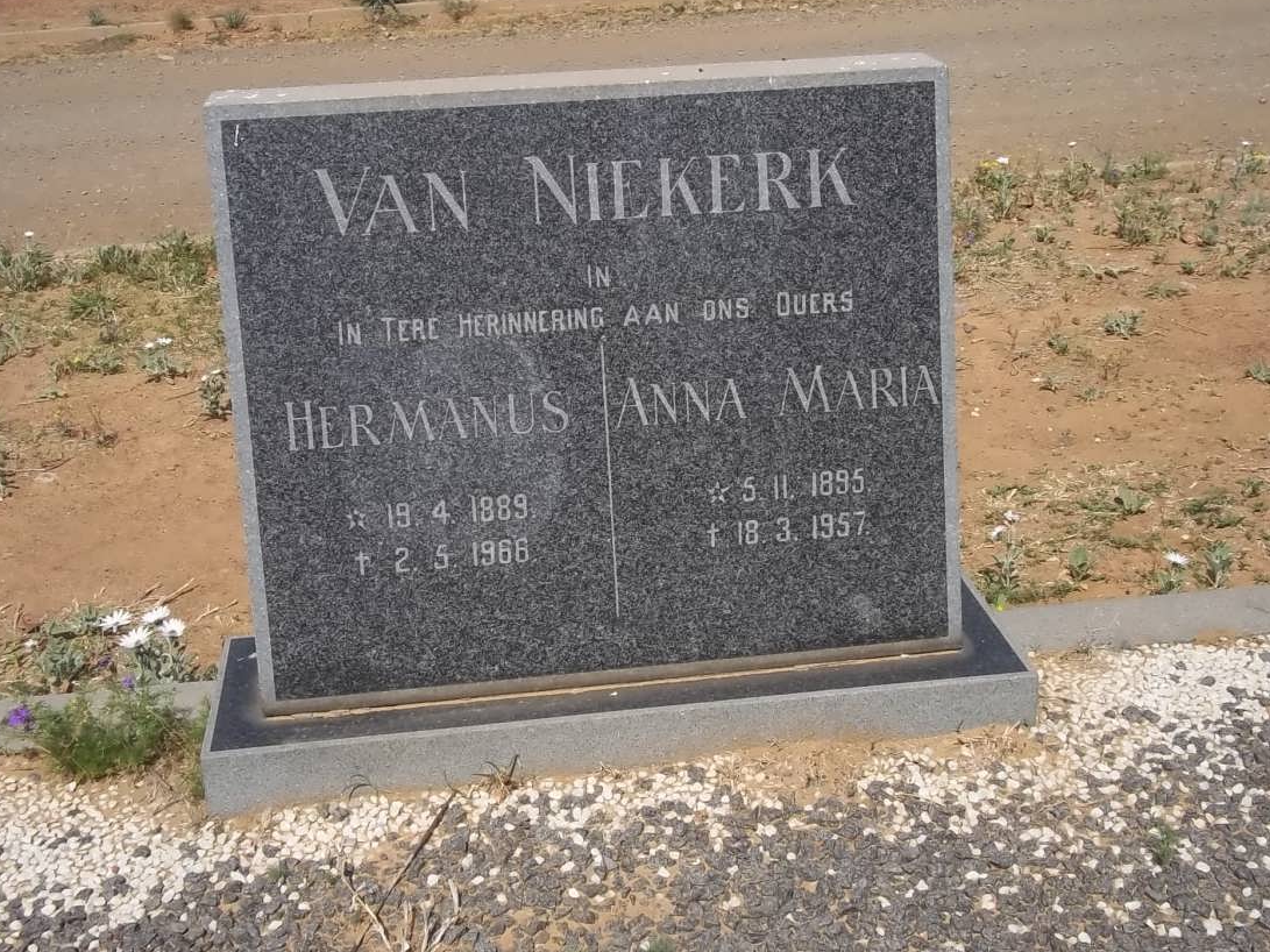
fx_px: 1614
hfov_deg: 42.9
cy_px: 433
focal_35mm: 44
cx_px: 611
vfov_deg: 32.8
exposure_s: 1/500
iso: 80
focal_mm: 7.1
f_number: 6.3
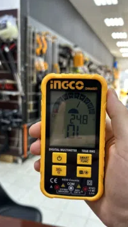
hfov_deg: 39.9
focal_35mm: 29
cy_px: 114
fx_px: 175
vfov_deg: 66.1
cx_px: 81
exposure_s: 1/121
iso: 160
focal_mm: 6.86
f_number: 1.78
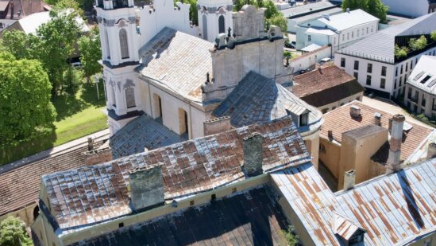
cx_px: 249
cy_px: 168
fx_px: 497
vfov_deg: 27.5
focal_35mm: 43
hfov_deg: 47.2
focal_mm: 8.38
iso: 100
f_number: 2.8
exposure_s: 1/1000
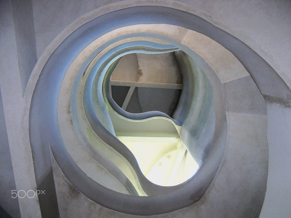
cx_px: 146
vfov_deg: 40.7
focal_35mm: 35
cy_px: 109
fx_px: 294
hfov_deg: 52.6
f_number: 3.5
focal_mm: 6.2
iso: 320
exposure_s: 1/30
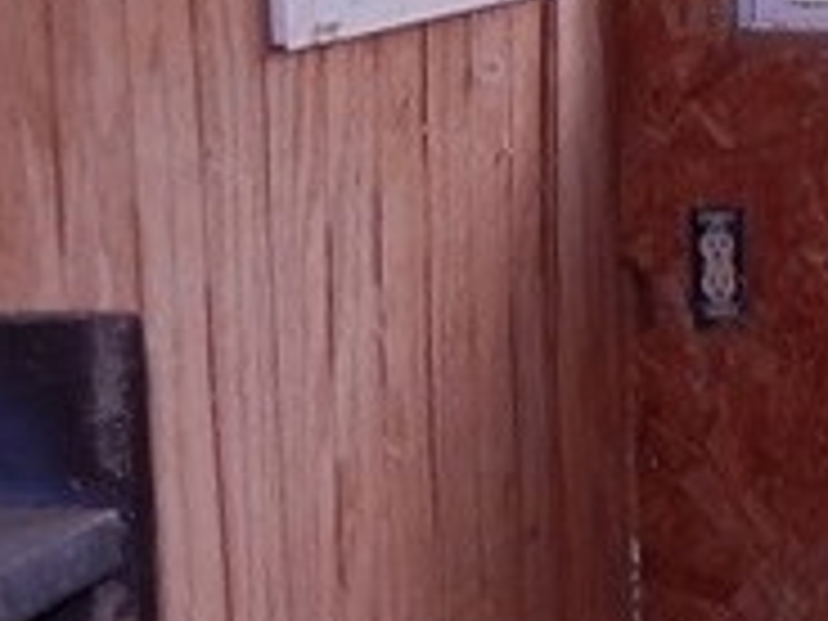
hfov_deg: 13.0
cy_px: 184
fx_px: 3062
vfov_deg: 11.6
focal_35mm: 128
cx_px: 1755
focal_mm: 4
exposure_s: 1/50
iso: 125
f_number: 3
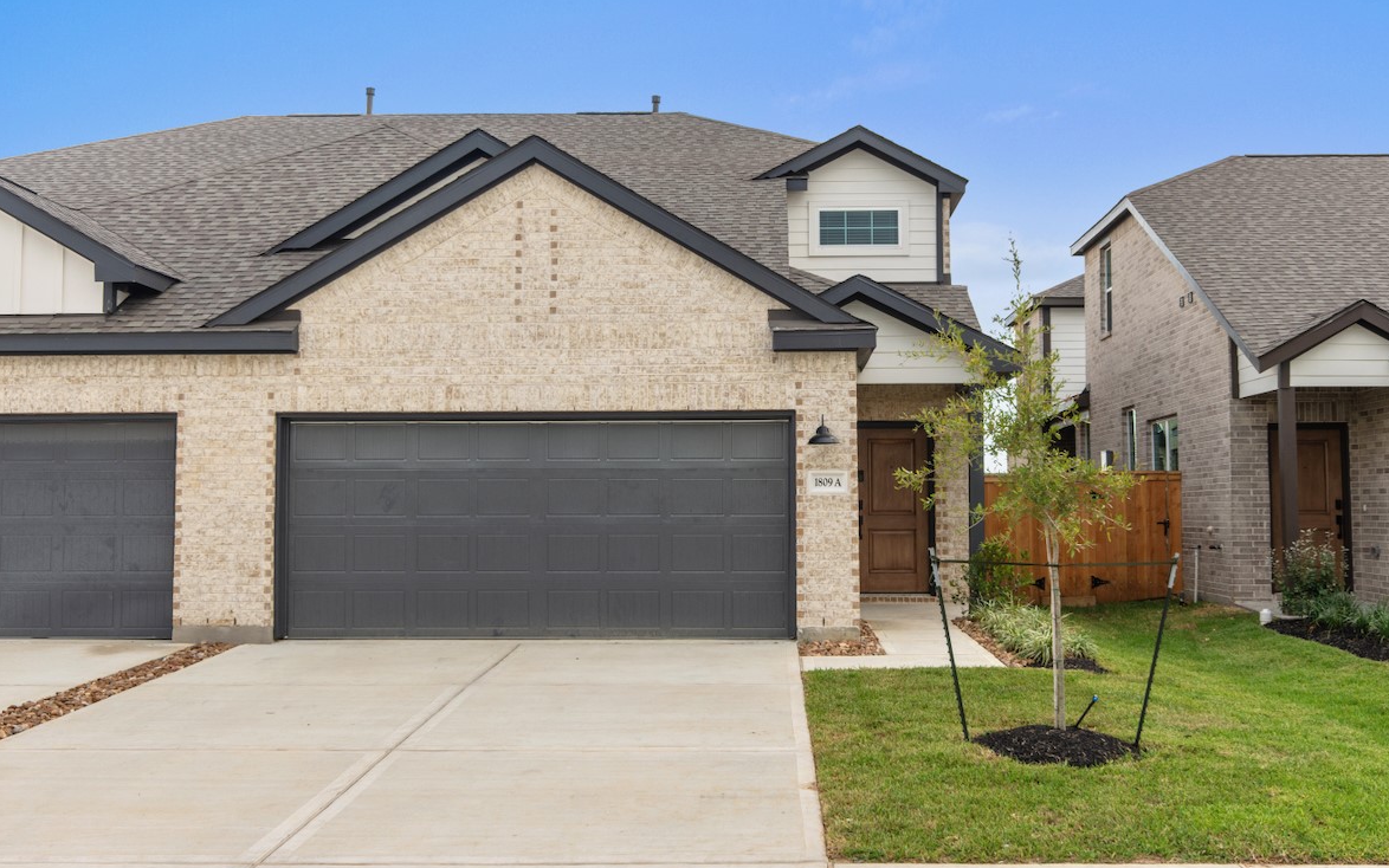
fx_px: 1514
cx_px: 752
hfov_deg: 49.2
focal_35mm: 40
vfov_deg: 32.0
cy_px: 406
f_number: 9
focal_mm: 24
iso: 400
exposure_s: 1/40
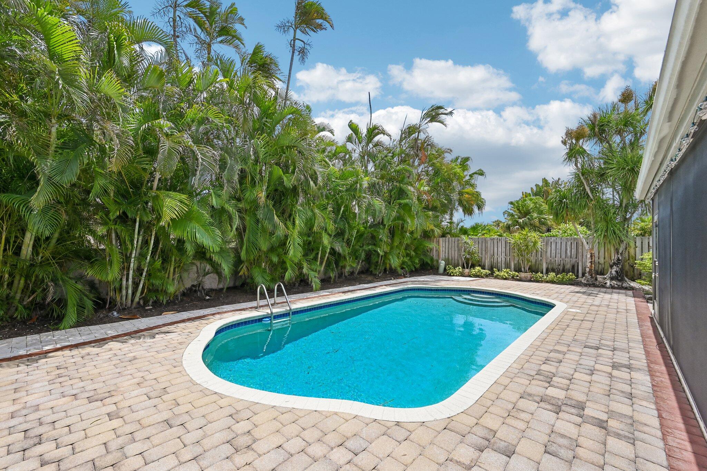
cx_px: 354
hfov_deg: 104.3
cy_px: 236
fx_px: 275
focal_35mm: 14
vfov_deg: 81.2
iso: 1250
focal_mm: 14
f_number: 8
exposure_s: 1/3200
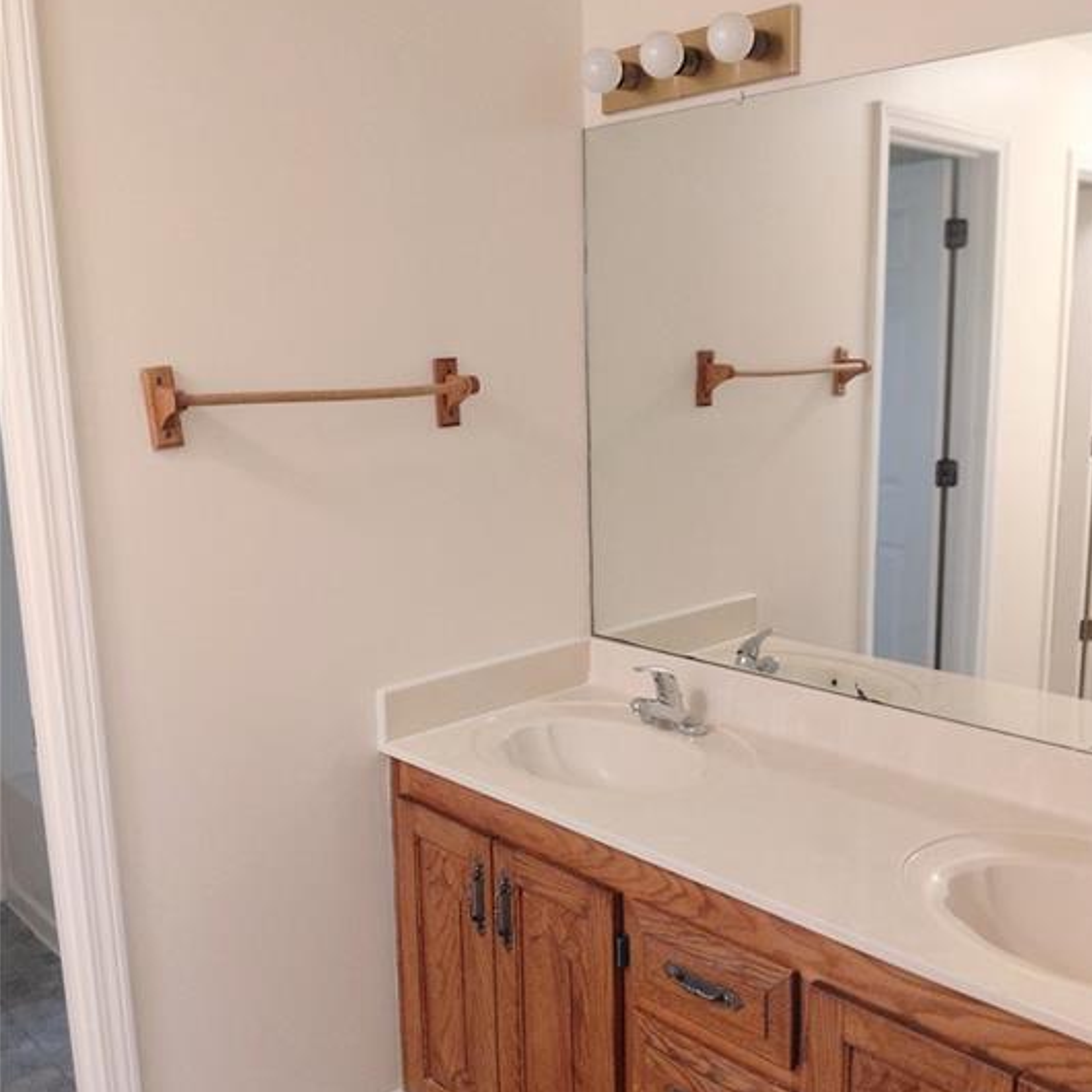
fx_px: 1142
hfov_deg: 51.0
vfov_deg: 51.1
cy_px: 571
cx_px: 591
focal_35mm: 32
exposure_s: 1/60
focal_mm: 4.69
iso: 200
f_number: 1.8
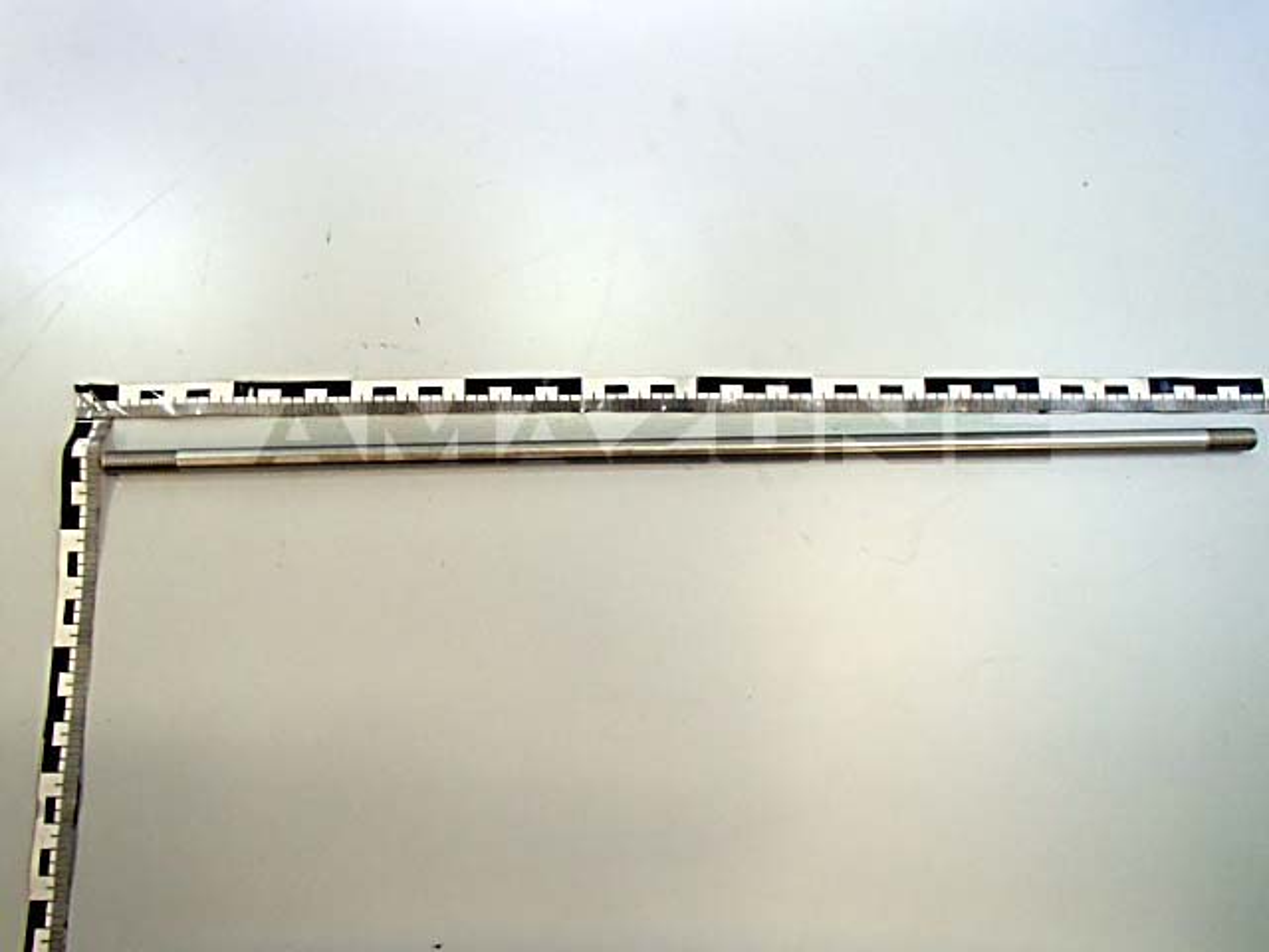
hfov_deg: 63.4
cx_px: 634
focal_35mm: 28
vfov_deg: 49.7
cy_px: 476
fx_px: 1026
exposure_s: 1/25
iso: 400
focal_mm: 5
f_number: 3.9
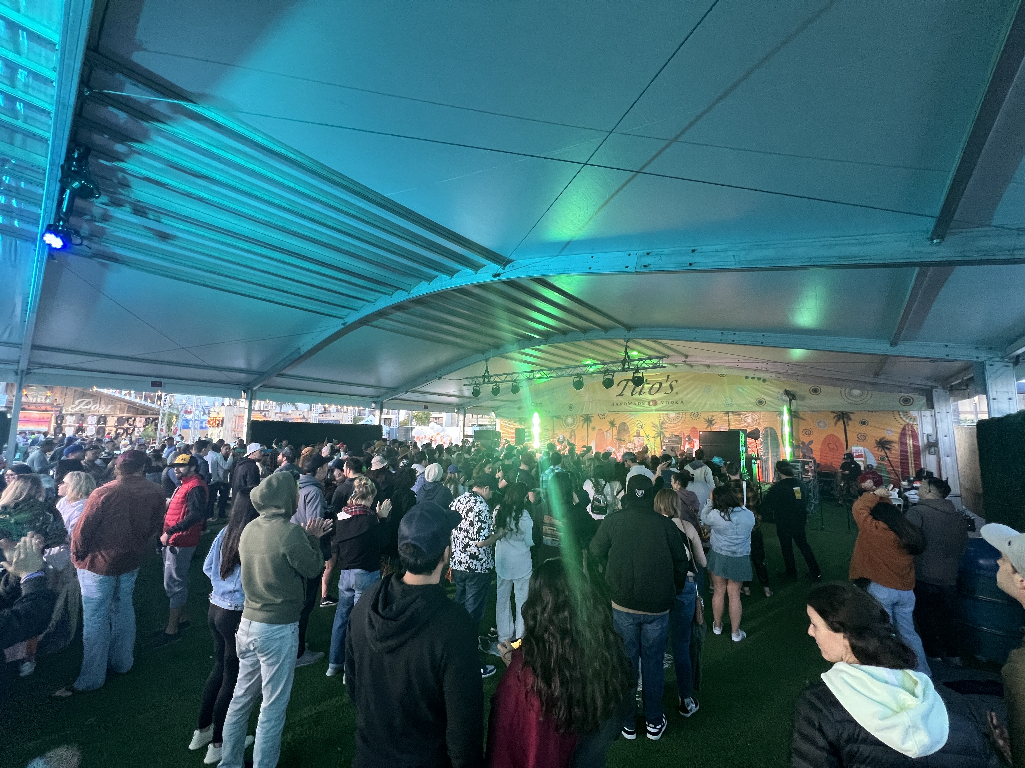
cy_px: 384
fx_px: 385
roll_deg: -2.6
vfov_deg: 89.9
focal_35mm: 13
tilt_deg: +7.8
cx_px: 512
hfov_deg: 106.2
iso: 320
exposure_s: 1/43
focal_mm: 1.57
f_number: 1.8
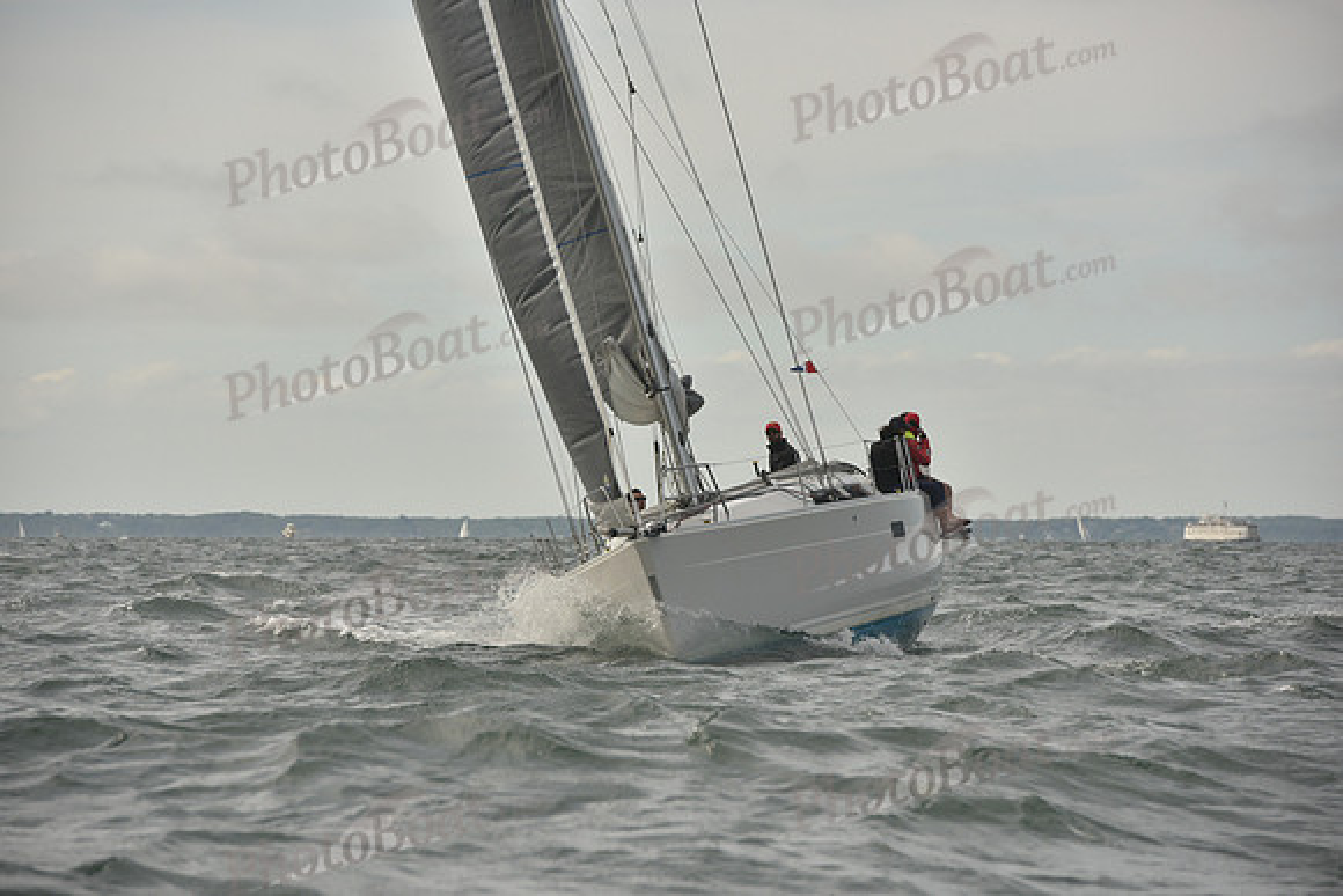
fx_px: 7463
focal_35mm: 200
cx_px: 672
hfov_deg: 10.3
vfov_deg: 6.9
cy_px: 448
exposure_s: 1/1000
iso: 400
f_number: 8
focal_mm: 200
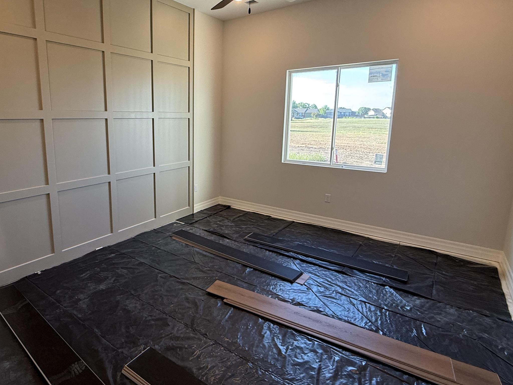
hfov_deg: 77.4
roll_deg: -0.3
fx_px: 311
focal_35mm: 21
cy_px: 168
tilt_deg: -9.2
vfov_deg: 63.2
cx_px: 188
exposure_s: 1/120
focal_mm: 2.22
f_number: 2.2
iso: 125
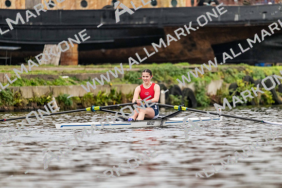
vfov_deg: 3.4
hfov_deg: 5.2
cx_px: 141
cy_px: 94
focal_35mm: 400
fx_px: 3134
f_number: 4.5
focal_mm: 400
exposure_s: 1/2500
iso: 2500
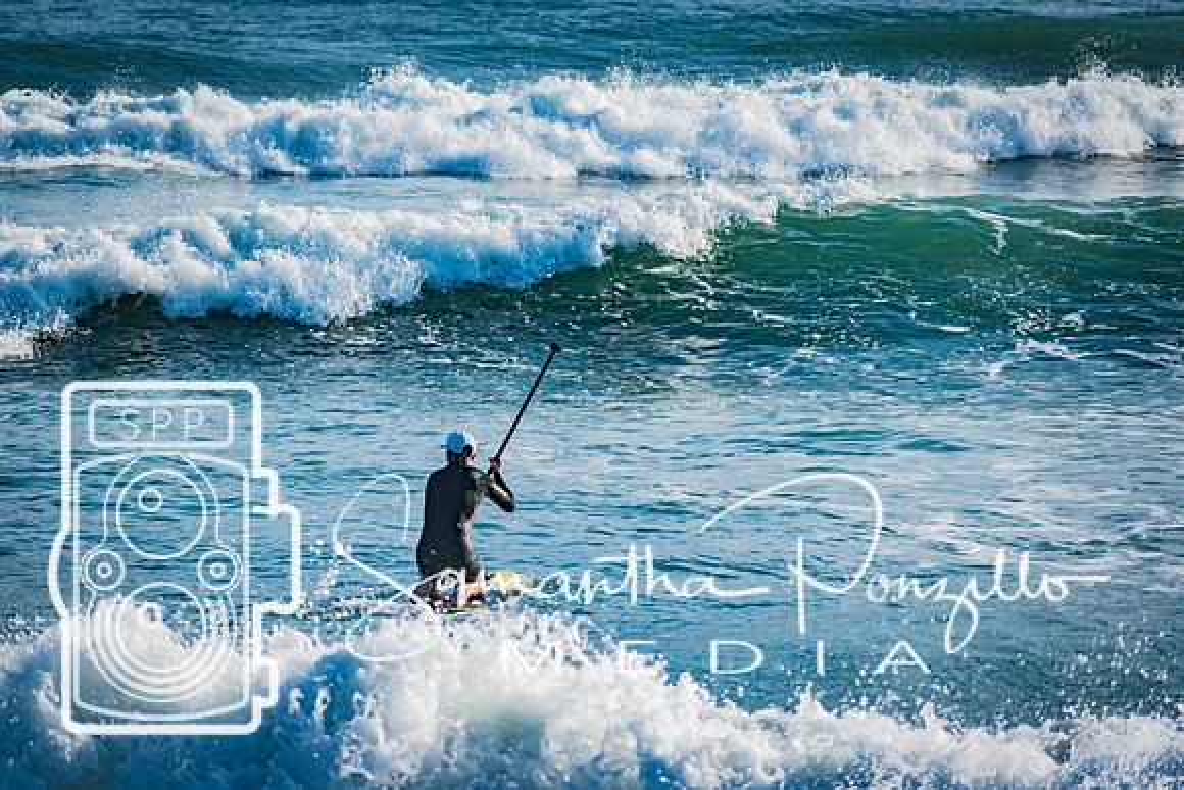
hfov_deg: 6.5
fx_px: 10362
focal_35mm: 315
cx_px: 592
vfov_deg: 4.4
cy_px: 395
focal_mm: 210
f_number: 5.6
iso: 220
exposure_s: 1/2000
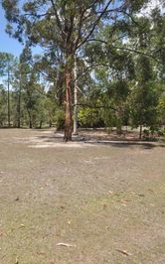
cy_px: 124
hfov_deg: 43.3
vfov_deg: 68.3
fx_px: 194
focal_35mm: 27
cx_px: 28
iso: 200
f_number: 9
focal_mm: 10
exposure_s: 1/320
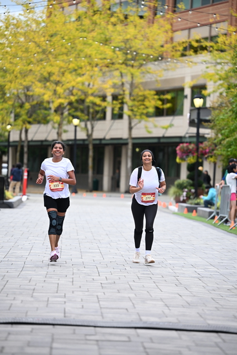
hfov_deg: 10.6
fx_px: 1283
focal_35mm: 130
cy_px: 178
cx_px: 118
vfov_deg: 15.8
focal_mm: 130
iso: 640
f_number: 2.8
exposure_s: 1/2500
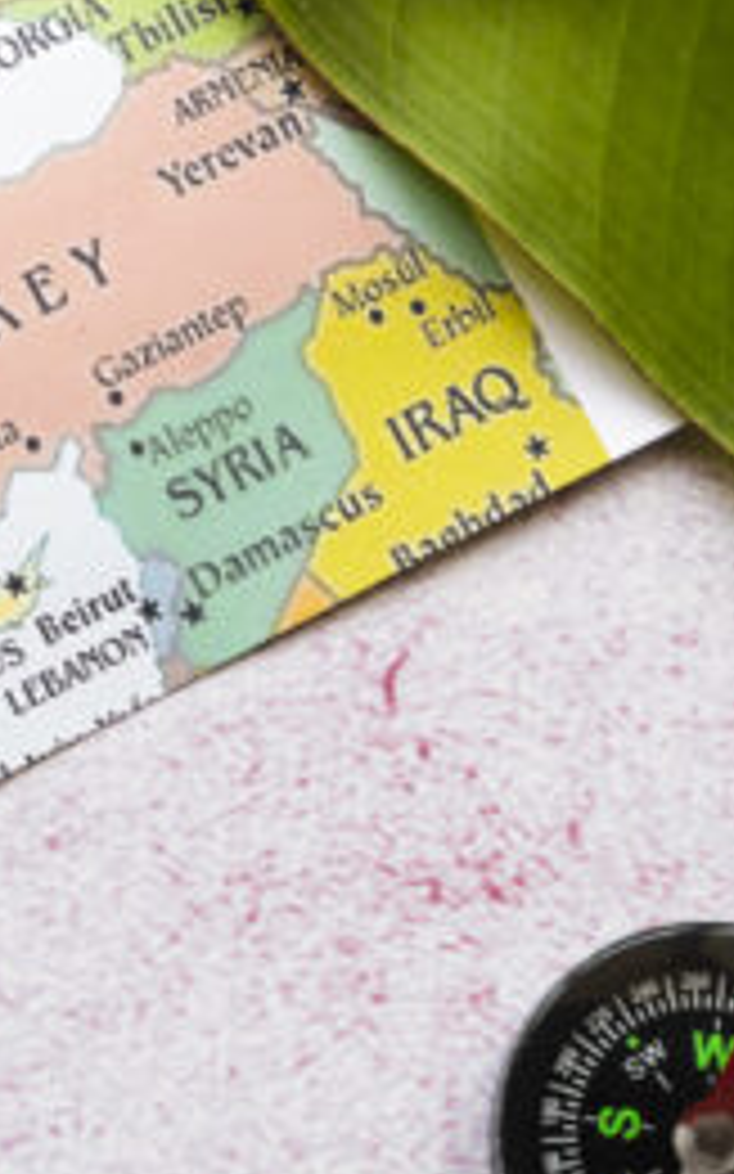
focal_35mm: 225
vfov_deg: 9.3
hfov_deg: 5.7
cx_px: -671
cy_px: 277
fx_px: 7205
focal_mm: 75
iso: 100
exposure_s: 1/8
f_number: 7.1
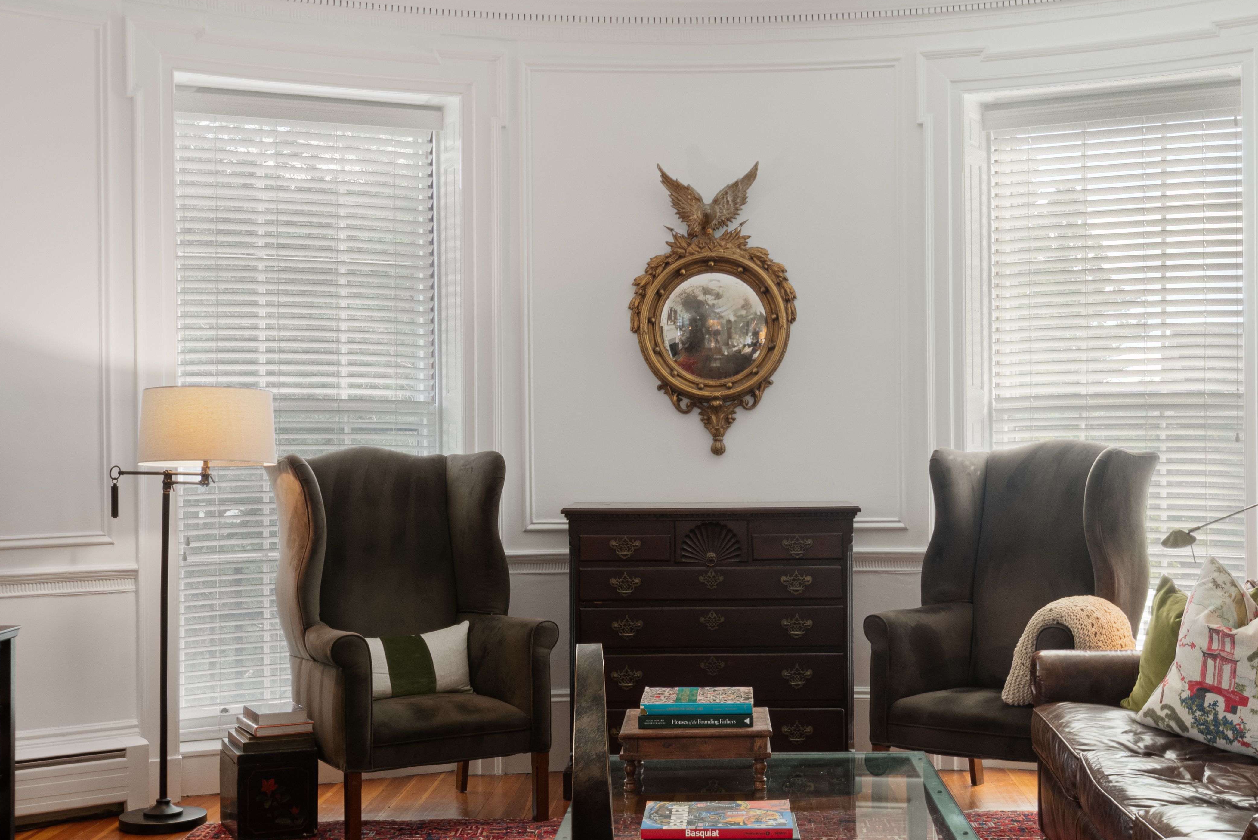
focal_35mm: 48
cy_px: 465
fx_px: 1678
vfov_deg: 28.1
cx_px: 719
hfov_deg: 41.0
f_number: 10
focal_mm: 24
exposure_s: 1/8
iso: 400
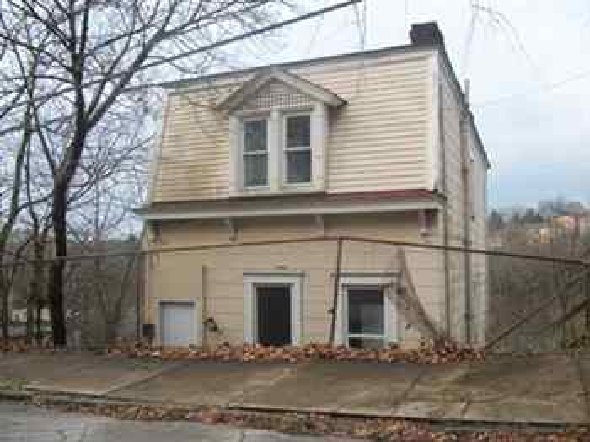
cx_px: 295
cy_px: 221
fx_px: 545
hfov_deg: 56.8
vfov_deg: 44.1
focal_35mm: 32
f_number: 8.8
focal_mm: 5.7
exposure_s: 1/60
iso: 80
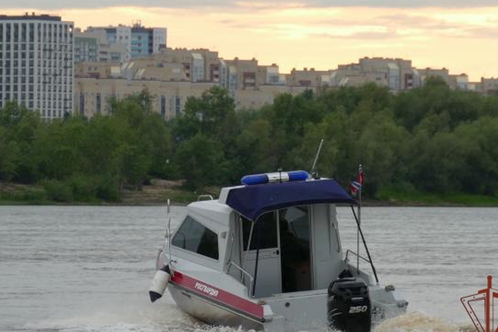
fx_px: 3168
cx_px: 246
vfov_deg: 6.0
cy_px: 178
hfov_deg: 9.0
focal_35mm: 229
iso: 125
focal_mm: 75.13
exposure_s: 1/200
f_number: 4
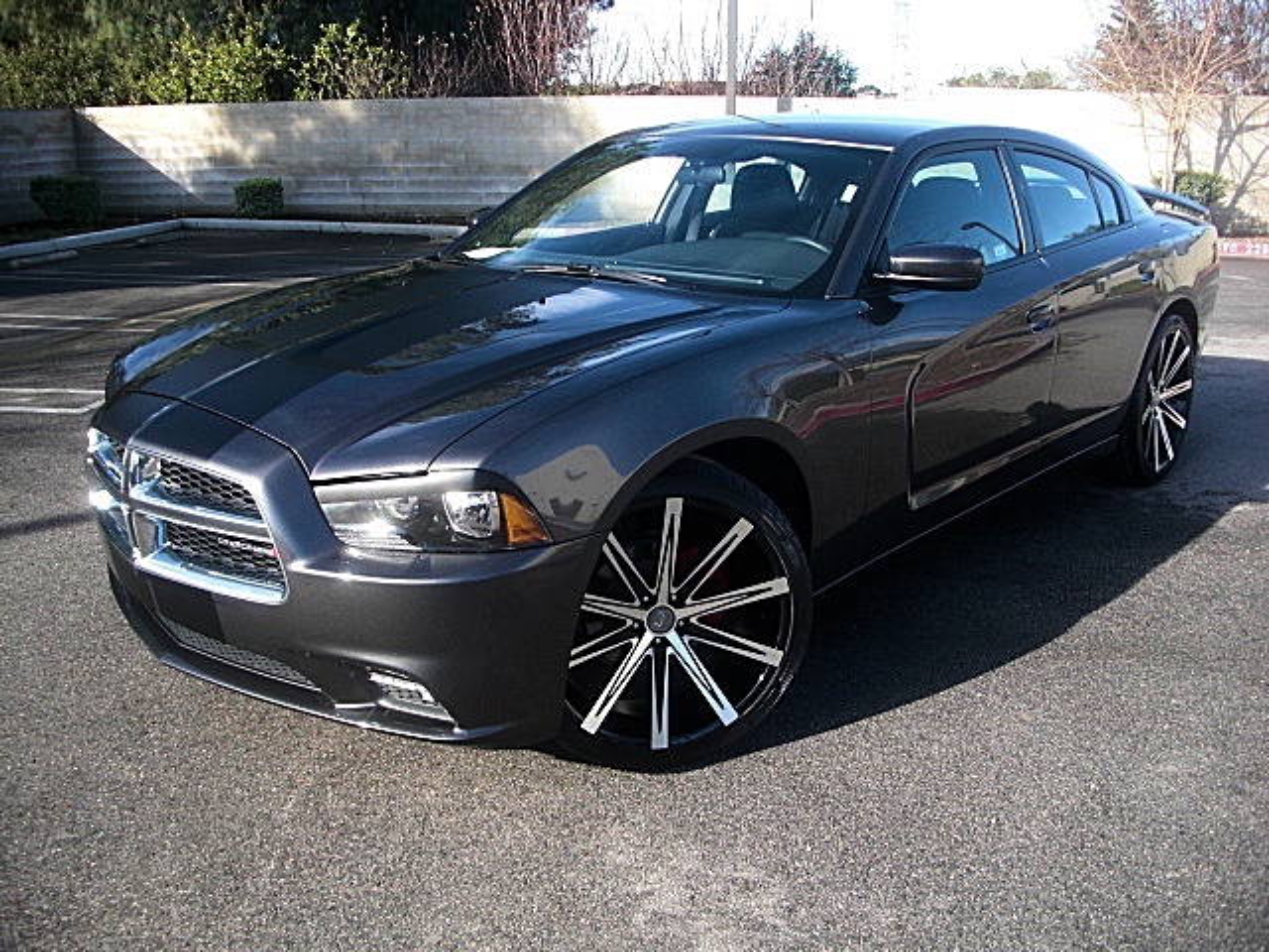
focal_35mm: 36
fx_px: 1320
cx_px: 634
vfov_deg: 39.7
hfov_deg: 51.4
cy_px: 476
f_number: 2.8
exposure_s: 1/200
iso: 50
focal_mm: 6.3
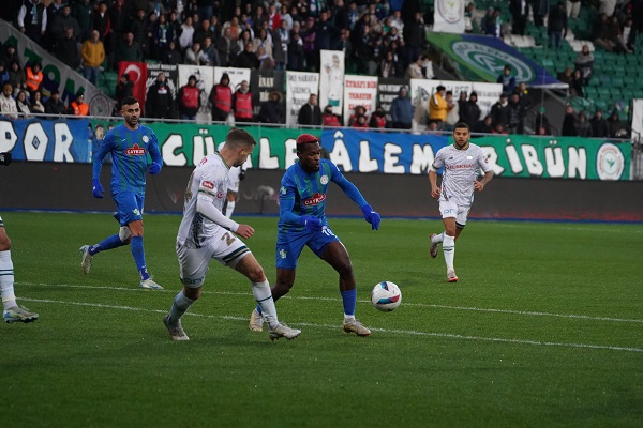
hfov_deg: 10.3
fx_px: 3572
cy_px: 214
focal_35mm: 200
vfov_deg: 6.9
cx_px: 322
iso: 6400
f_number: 5.6
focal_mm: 200
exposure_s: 1/2000
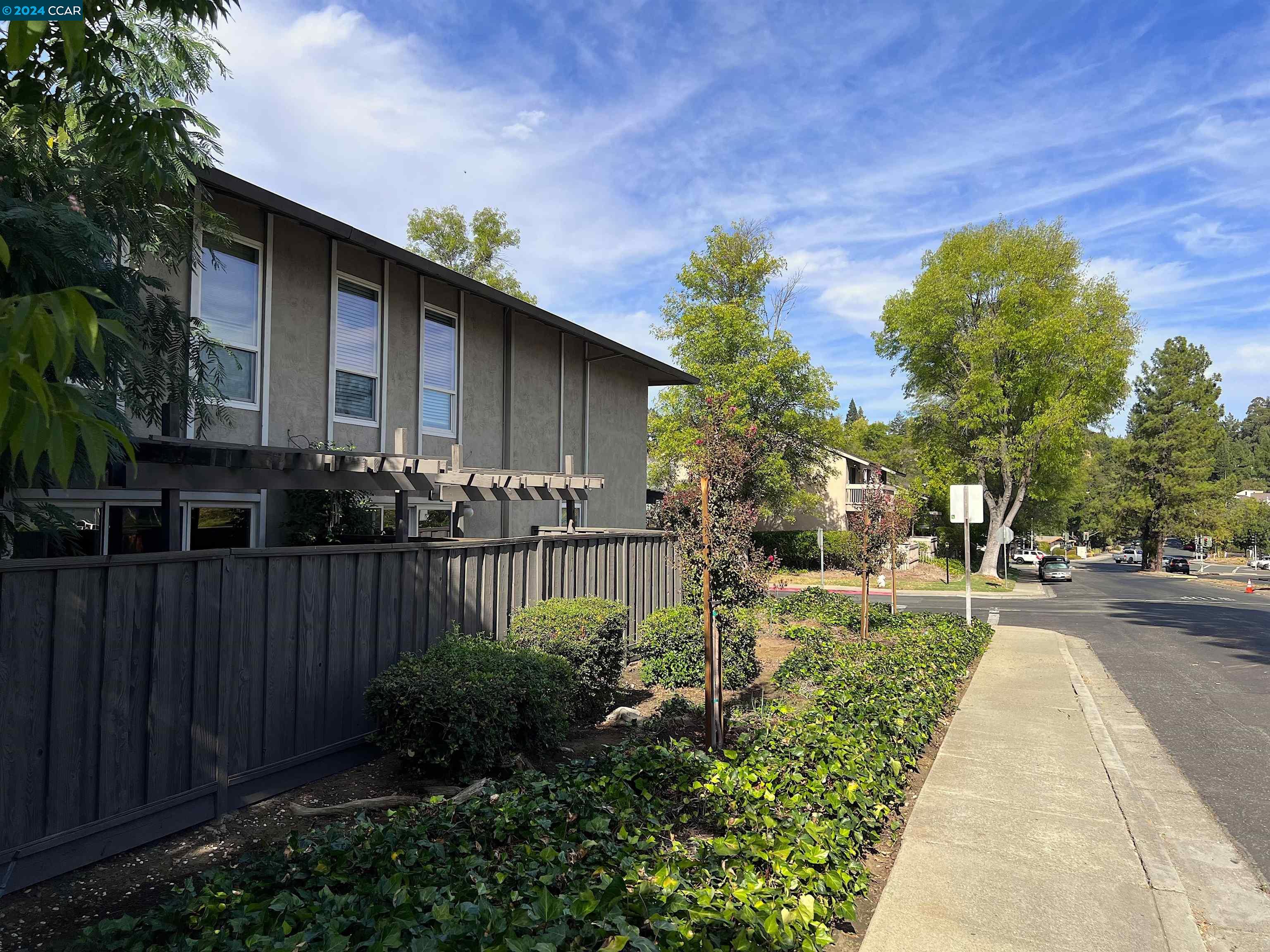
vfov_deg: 53.1
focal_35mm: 26
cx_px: 635
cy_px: 476
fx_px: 954
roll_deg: -0.6
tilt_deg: +1.6
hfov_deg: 67.3
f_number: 1.5
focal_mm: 5.7
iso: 50
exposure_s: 1/3704
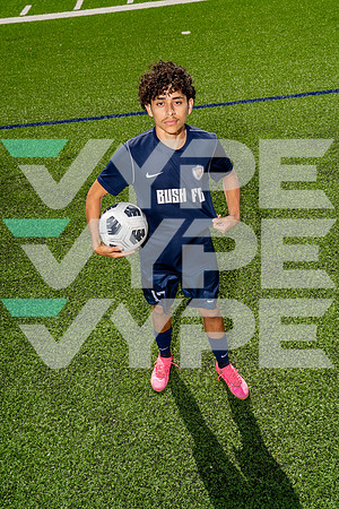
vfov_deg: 47.4
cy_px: 254
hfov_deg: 32.6
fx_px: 579
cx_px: 170
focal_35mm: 41
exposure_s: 1/250
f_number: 8
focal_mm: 41
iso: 100
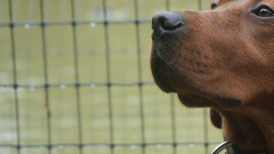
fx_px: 1111
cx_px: 282
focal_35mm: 153
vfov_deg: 7.9
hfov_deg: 13.8
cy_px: 43
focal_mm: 70
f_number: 5.6
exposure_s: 1/160
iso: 320
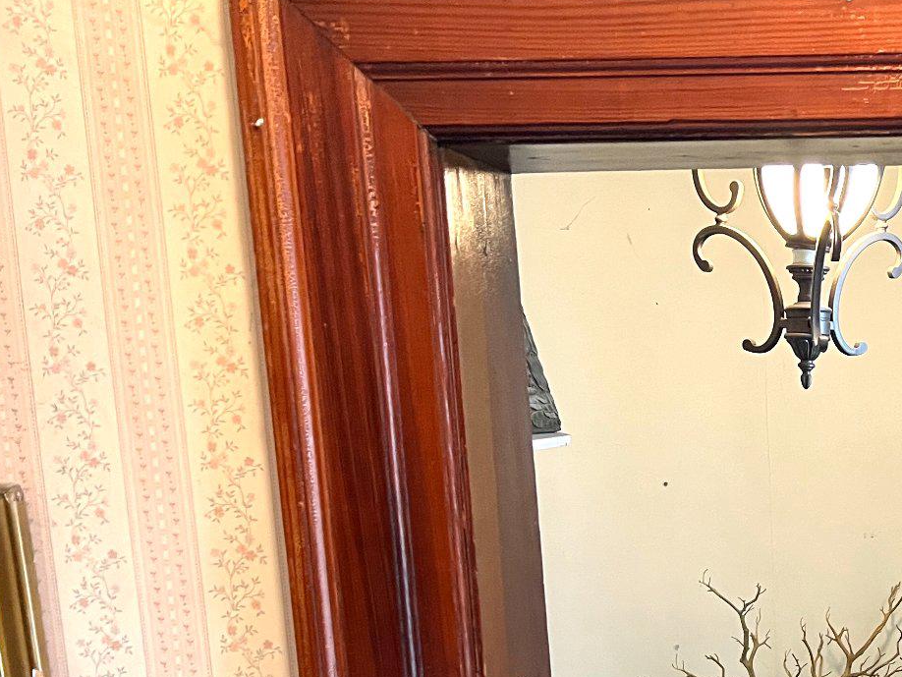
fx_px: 1512
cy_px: 683
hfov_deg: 30.0
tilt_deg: -11.6
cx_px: 981
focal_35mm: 58
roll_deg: +0.5
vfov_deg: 24.1
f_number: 1.5
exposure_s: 1/60
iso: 400
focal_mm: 5.7
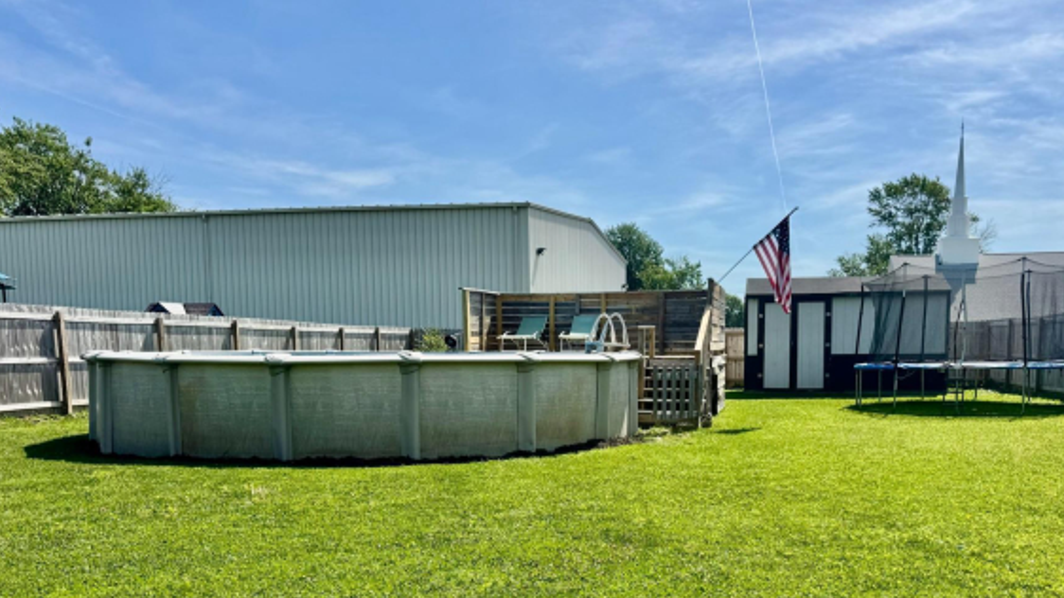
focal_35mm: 31
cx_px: 588
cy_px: 422
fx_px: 875
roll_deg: -0.4
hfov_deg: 62.5
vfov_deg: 37.2
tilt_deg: -6.0
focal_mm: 6.76
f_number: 1.78
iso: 80
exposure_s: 1/5348
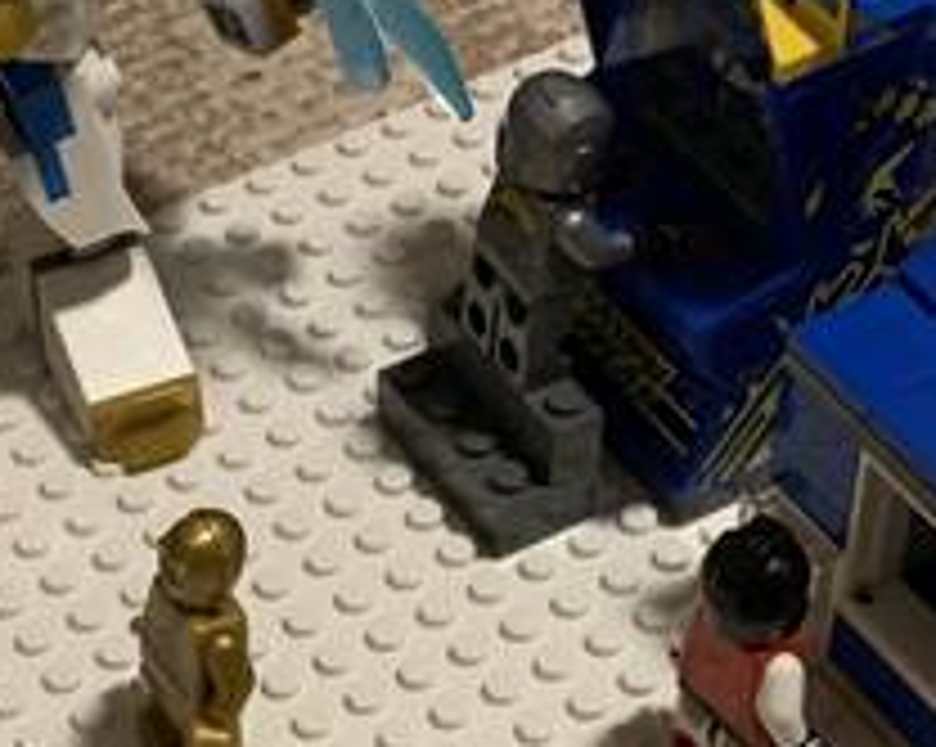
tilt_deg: -49.9
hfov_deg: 17.4
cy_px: 772
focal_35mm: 110
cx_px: 270
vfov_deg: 13.8
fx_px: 3044
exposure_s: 1/33
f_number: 1.8
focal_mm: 4.25
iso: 320
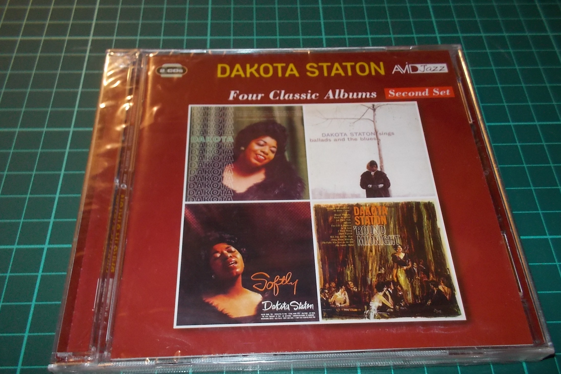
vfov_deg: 42.2
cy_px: 216
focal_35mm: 31
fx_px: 483
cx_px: 283
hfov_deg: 60.3
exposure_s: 1/30
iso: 200
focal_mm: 4.1
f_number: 3.3
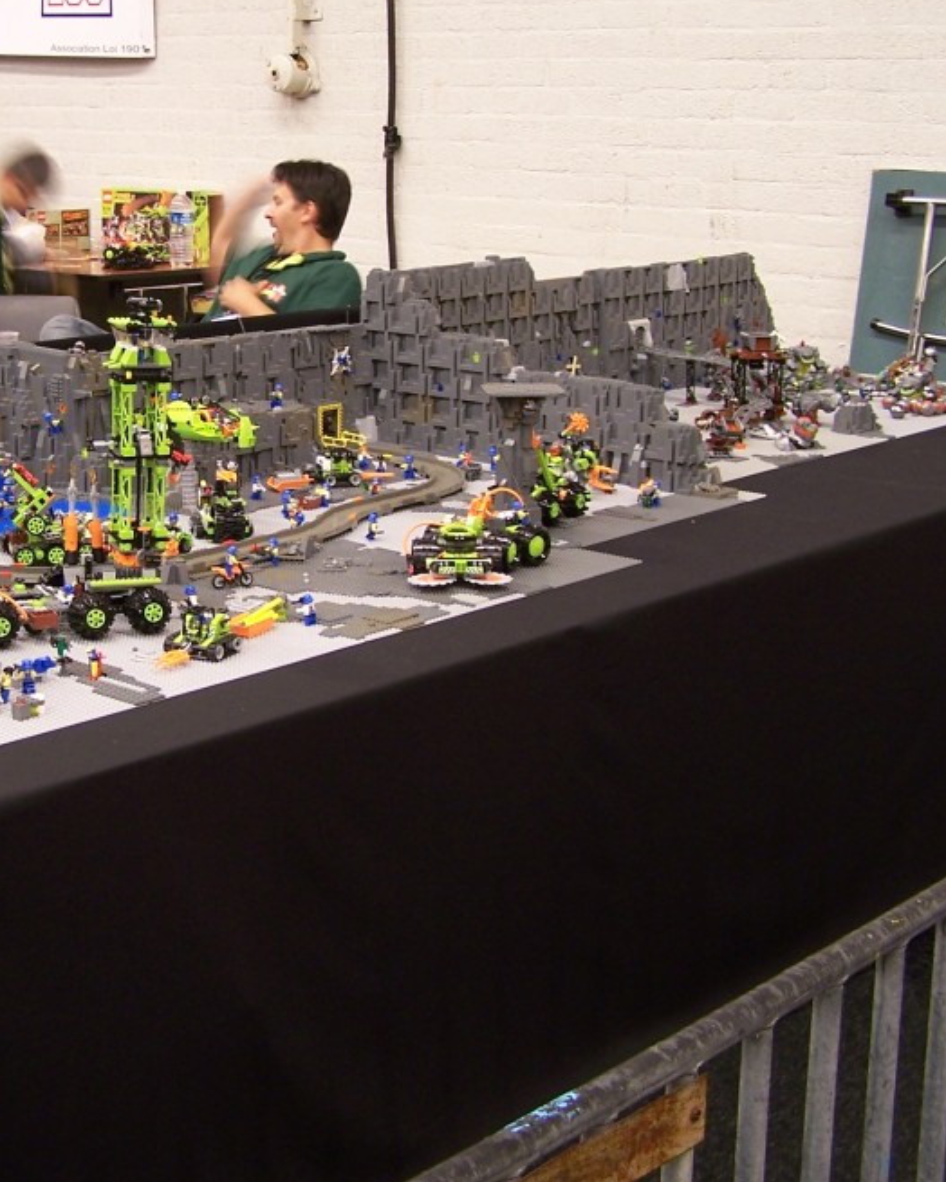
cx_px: 200
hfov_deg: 25.8
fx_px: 2030
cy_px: 498
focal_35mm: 58
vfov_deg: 32.4
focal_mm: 6.3
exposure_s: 1/2
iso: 80
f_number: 2.8
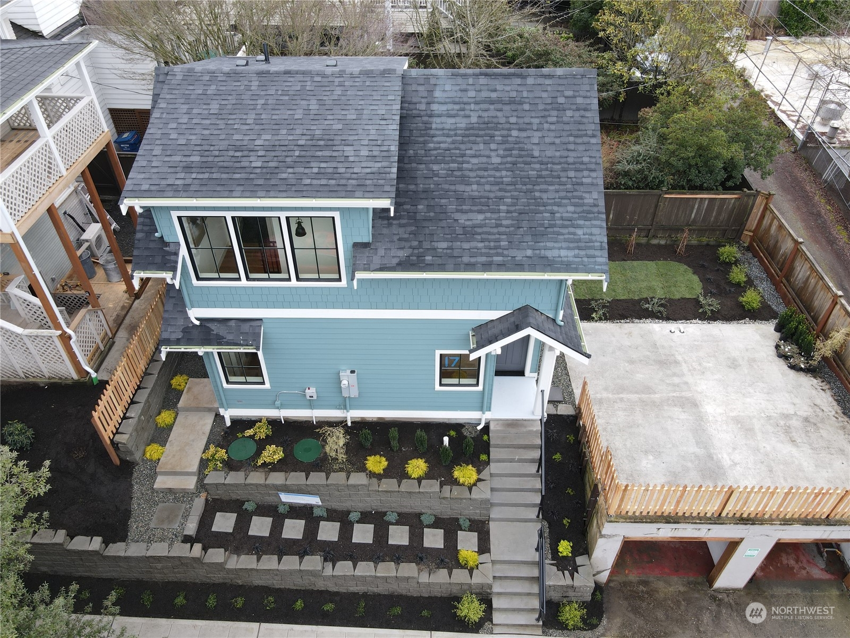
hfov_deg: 71.6
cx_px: 425
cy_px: 319
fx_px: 589
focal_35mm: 24
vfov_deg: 56.8
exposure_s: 1/60
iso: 100
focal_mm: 4.5
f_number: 2.8
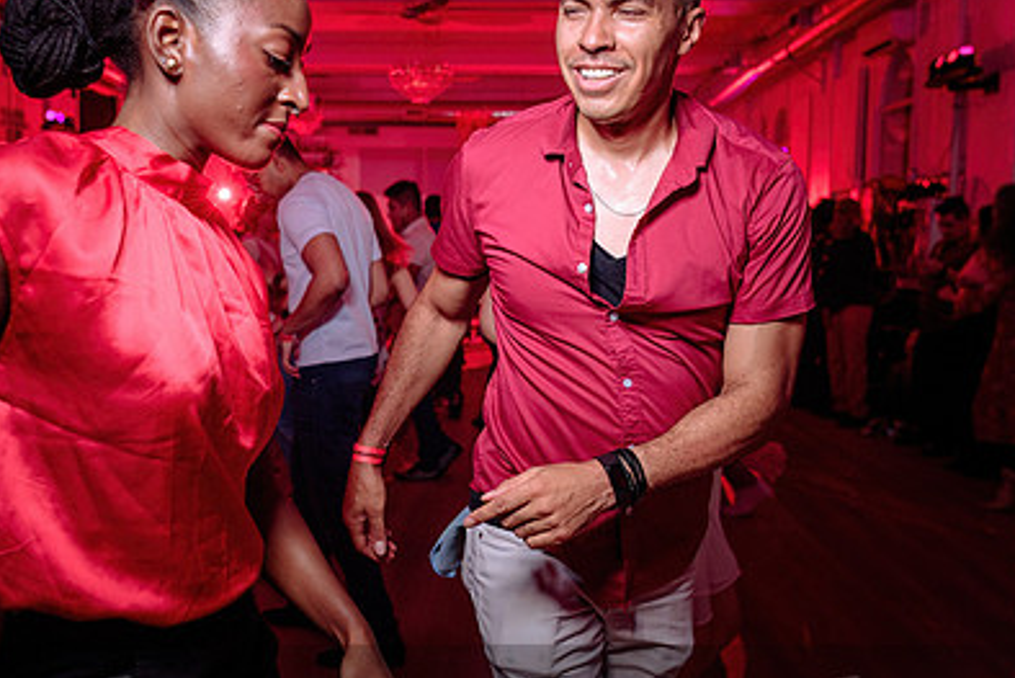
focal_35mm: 39
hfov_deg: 49.4
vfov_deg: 34.2
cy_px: 326
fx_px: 1100
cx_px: 453
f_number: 2.8
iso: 800
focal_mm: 24
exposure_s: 1/50
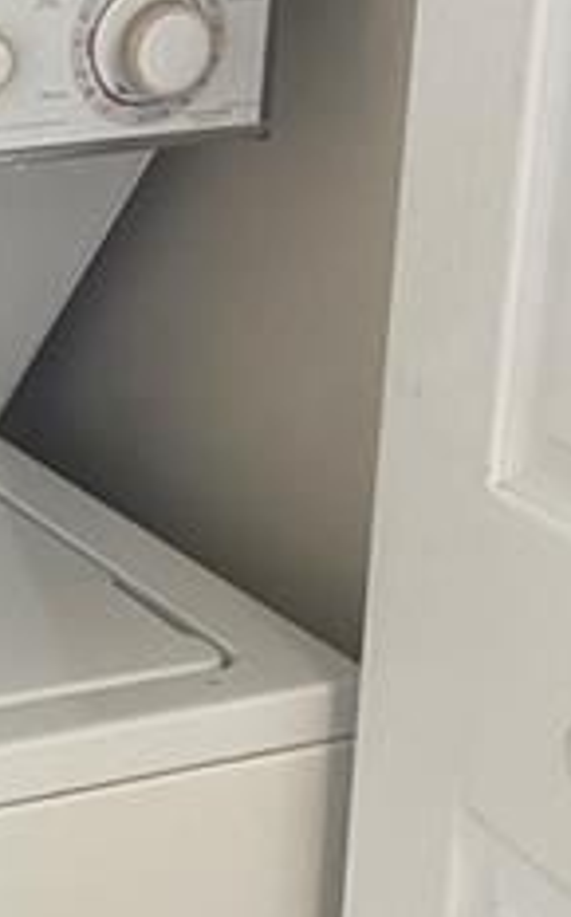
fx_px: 2273
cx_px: -272
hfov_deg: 13.5
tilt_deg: -20.5
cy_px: 492
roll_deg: +1.8
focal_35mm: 91
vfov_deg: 22.8
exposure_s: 1/60
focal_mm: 4.2
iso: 250
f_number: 1.6
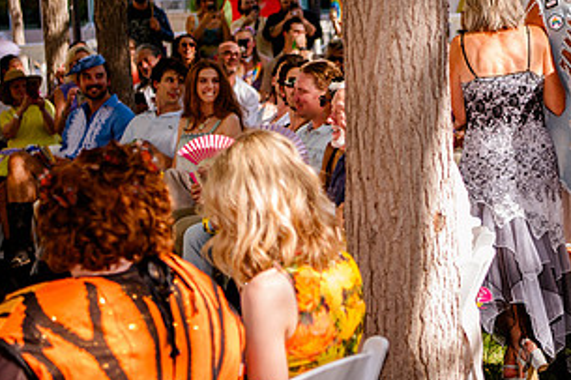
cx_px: 442
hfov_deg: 20.4
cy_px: 77
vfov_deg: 13.7
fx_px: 1569
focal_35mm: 99
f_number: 2.8
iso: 200
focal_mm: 52
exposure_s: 1/500
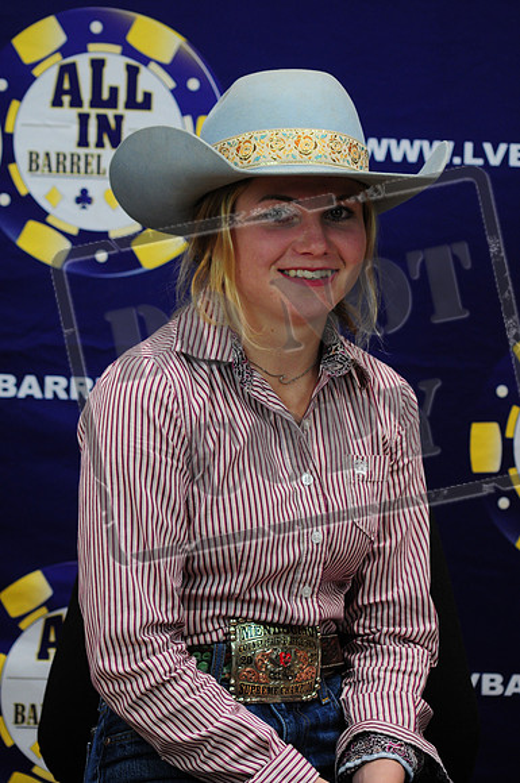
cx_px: 260
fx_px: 2673
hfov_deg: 11.1
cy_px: 392
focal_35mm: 123
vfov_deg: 16.7
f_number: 4
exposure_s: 1/125
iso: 640
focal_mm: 82
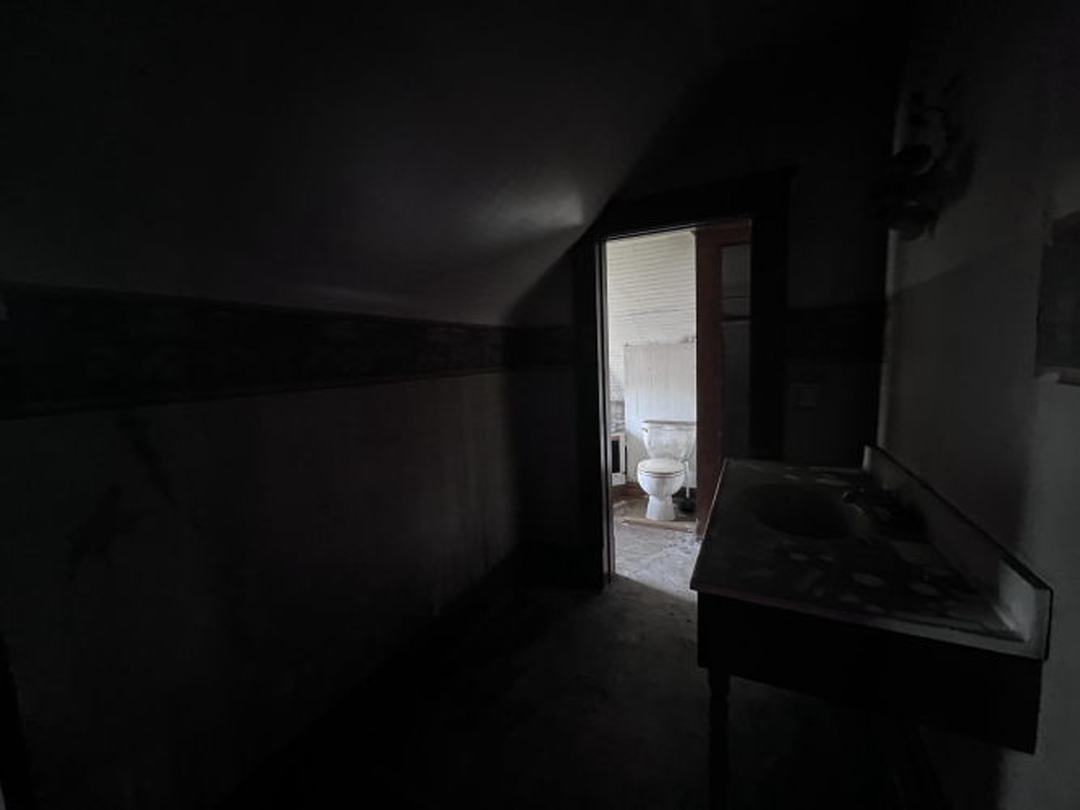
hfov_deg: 106.2
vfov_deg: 89.9
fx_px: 406
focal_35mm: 13
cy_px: 405
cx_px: 540
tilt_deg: -7.2
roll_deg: +2.9
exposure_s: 1/54
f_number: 1.8
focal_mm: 1.57
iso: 1000
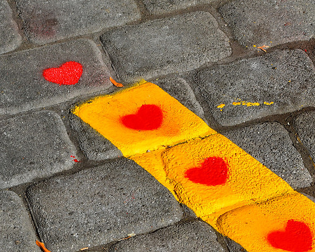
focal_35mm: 134
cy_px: 178
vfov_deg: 11.5
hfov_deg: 14.3
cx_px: 255
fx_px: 1249
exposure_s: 1/320
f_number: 11
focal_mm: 48
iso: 200
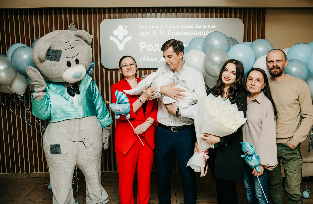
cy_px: 94
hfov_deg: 58.1
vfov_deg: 39.7
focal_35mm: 33
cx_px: 164
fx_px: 282
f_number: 4
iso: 200
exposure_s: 1/160
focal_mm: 30
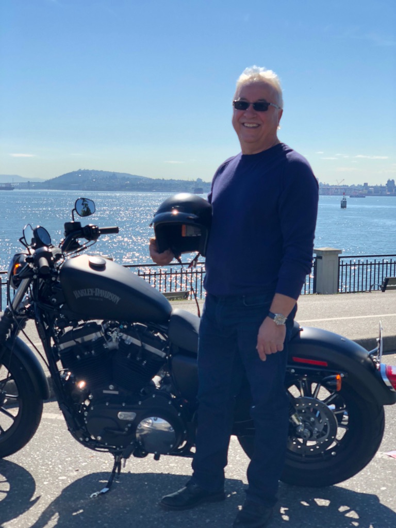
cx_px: 198
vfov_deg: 36.8
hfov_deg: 28.0
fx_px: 793
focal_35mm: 52
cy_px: 264
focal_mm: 6
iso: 16
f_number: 2.4
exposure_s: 1/738
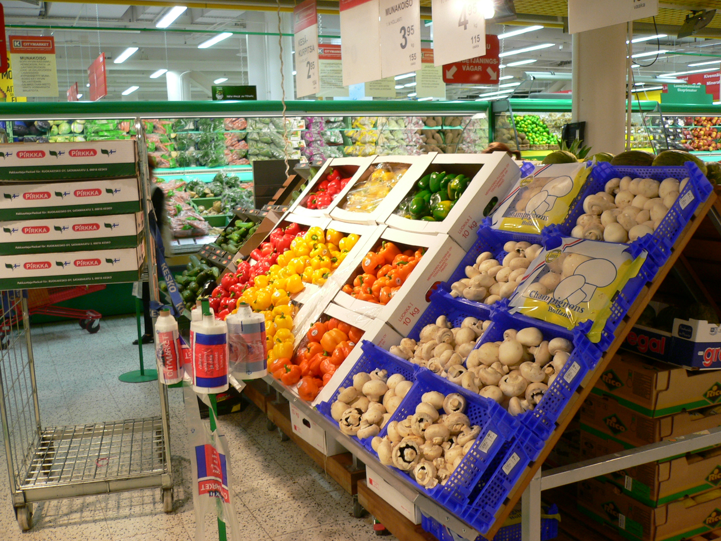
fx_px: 729
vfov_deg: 40.7
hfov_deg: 52.6
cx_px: 360
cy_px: 270
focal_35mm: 35
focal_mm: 5.8
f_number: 2.8
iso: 80
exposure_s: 1/15
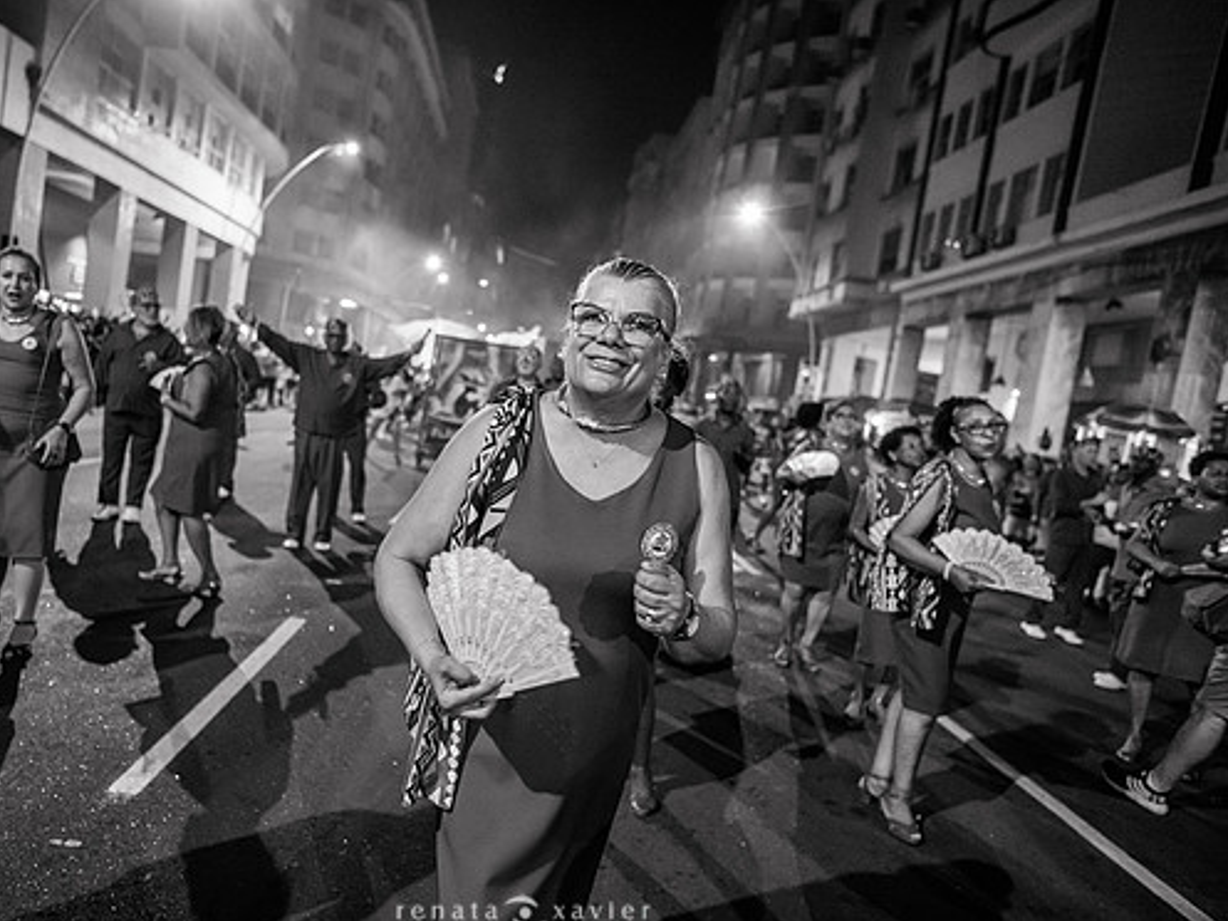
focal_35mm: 27
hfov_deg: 65.0
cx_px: 520
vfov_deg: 51.3
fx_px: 958
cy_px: 477
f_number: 2
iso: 5000
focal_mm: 24
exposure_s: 1/200
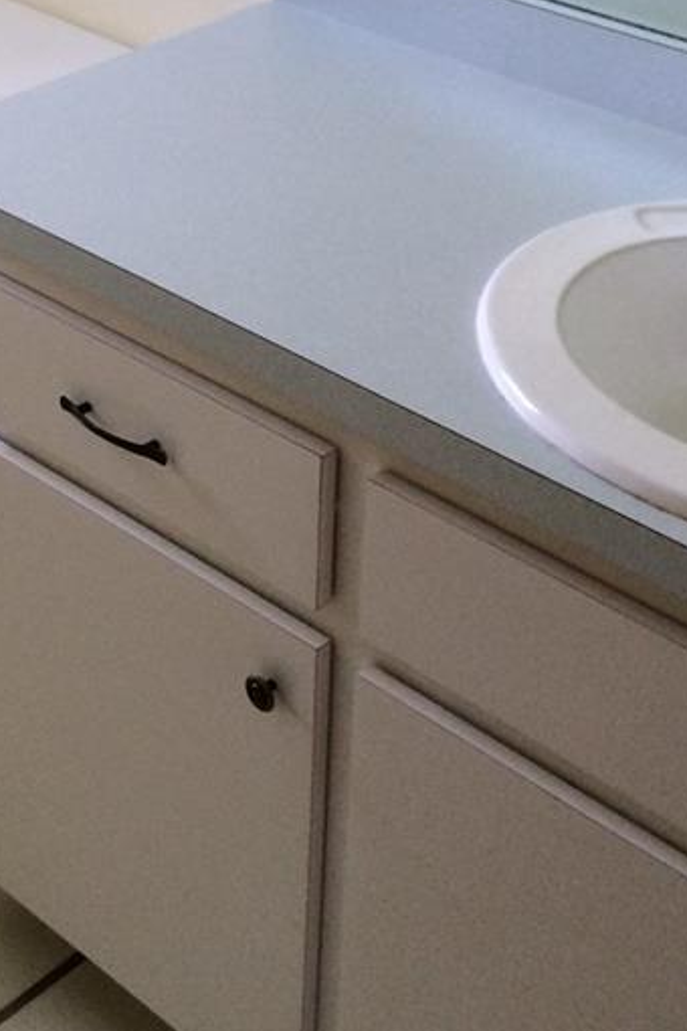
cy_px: -71
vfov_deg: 26.5
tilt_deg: -18.8
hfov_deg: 18.8
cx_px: 57
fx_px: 2032
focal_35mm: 71
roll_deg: +0.3
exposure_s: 1/30
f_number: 2.2
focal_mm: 4.15
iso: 64
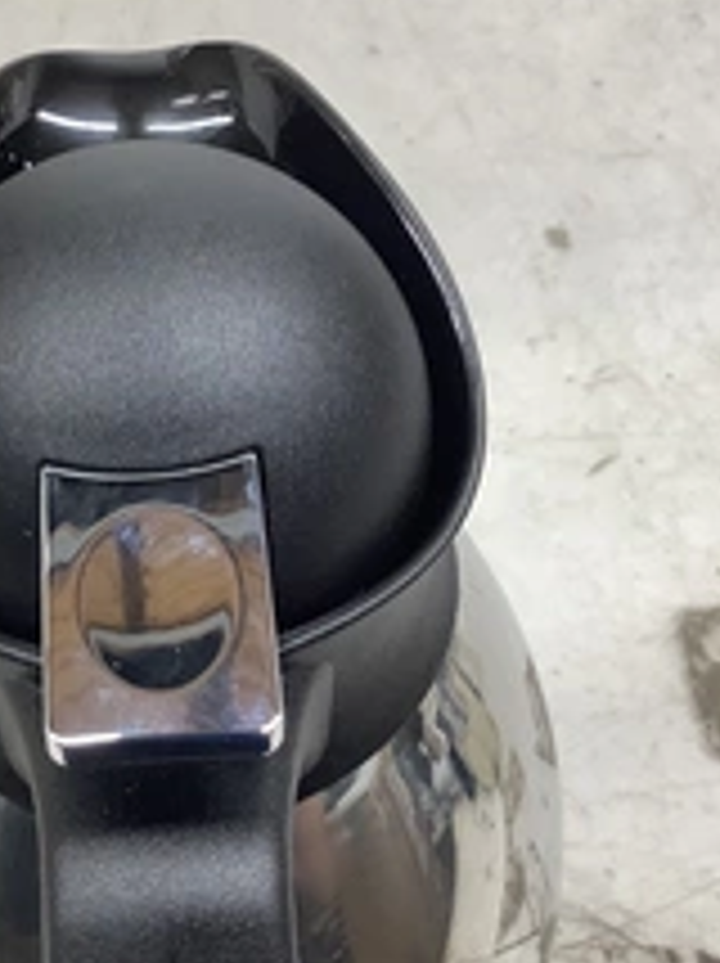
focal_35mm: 58
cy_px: 500
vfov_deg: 33.3
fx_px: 1612
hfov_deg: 24.8
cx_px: 148
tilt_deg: -53.8
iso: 64
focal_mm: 3.3
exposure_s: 1/60
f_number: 2.4
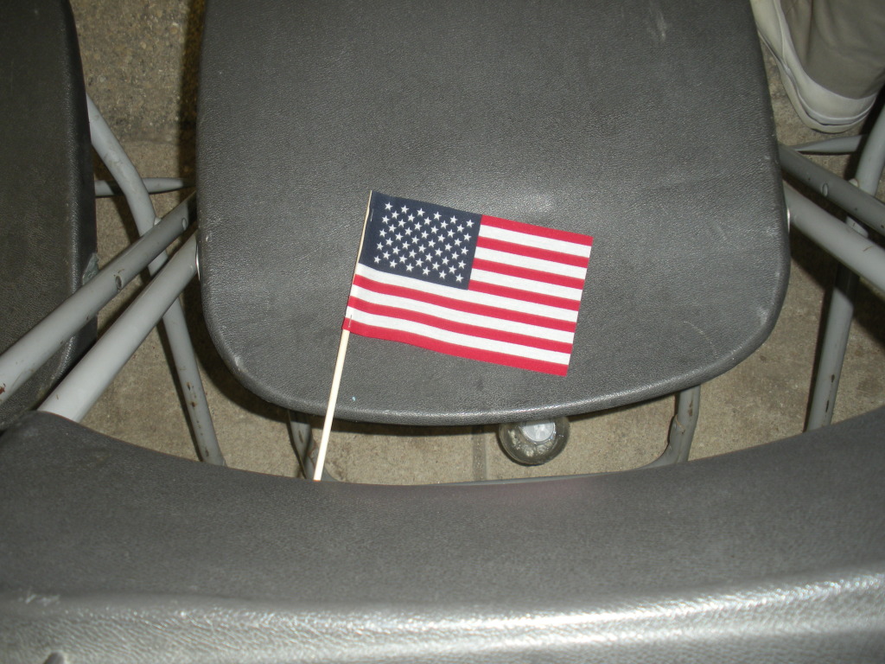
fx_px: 920
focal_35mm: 36
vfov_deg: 39.7
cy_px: 332
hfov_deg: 51.4
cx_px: 442
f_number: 3.5
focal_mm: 6.3
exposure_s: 1/30
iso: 64
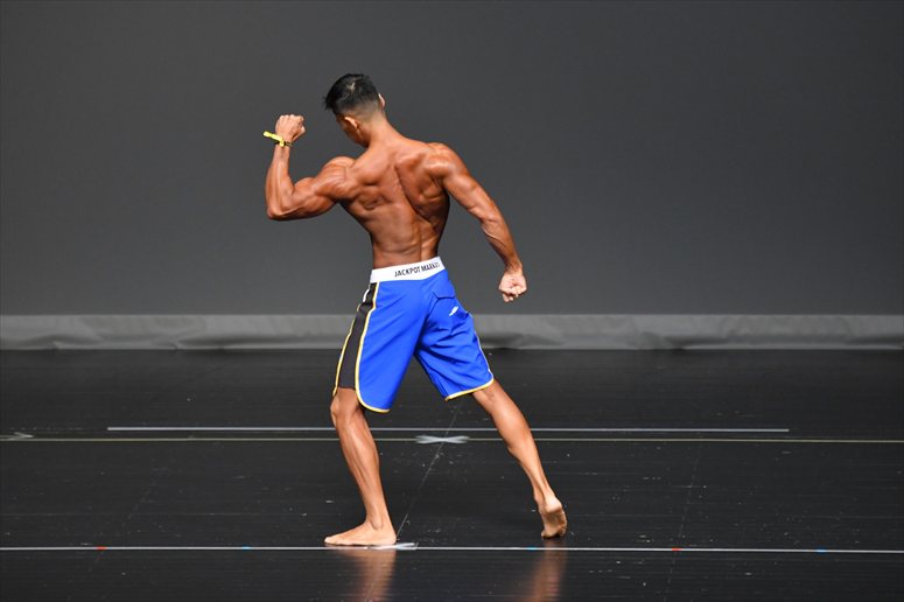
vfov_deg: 4.4
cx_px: 452
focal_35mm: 315
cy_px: 301
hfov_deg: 6.5
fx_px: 7906
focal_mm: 210
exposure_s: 1/400
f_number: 5.6
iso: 2500
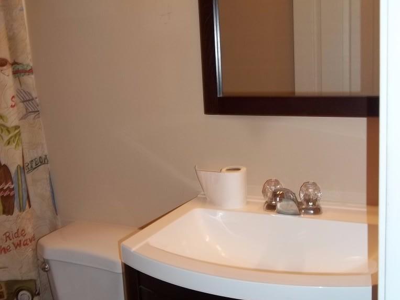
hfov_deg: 43.8
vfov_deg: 33.6
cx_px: 201
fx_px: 497
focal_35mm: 43
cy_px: 142
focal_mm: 5.7
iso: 64
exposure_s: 1/30
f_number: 2.9
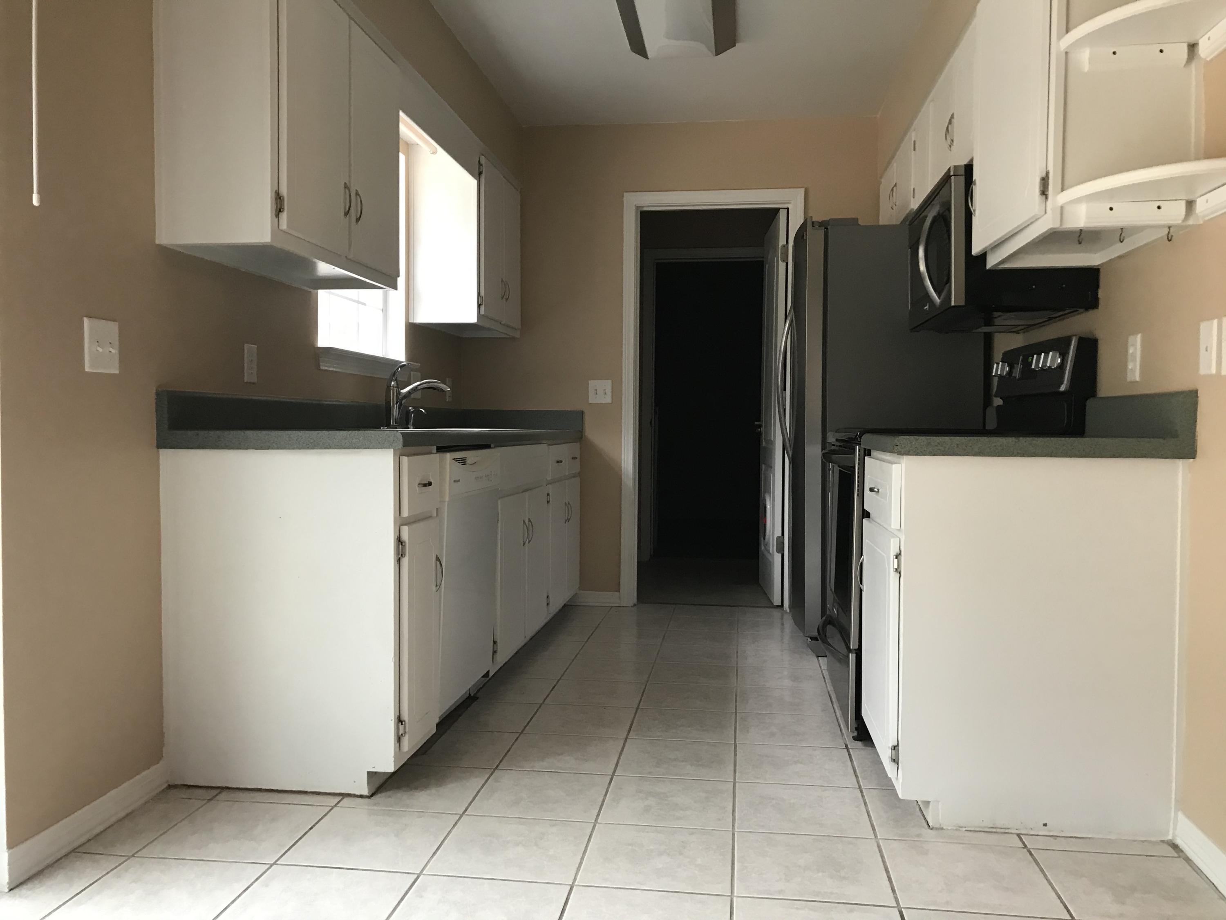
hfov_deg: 63.4
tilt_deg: -1.4
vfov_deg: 49.7
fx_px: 992
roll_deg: -0.3
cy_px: 460
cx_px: 613
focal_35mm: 28
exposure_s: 1/15
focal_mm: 3.99
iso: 40
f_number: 1.8
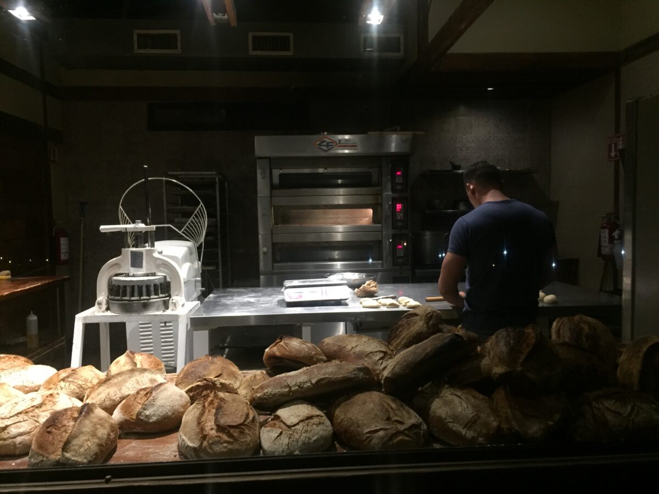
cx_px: 330
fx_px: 552
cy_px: 247
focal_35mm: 29
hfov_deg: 61.7
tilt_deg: -1.9
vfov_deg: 48.2
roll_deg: -0.9
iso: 250
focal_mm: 4.15
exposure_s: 1/17
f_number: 2.2
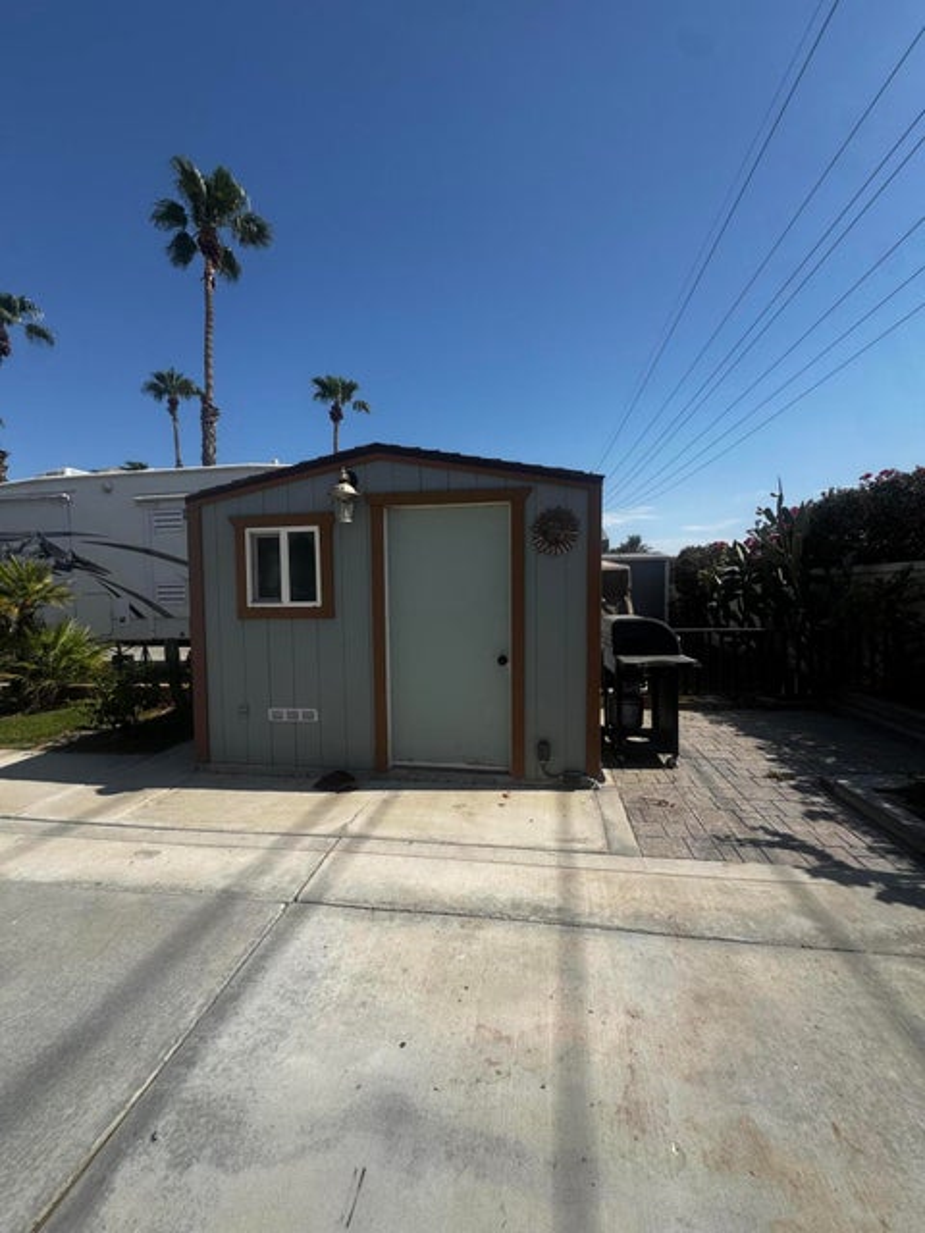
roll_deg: +0.0
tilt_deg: -3.3
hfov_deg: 85.7
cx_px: 462
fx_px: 499
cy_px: 616
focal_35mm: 14
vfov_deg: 102.1
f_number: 2.2
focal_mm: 2.22
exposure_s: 1/2415
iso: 50
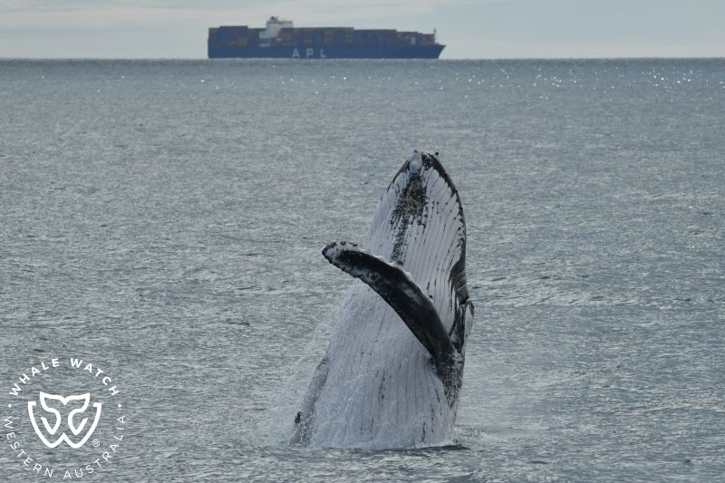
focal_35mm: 220
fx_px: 4429
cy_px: 242
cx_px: 362
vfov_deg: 6.2
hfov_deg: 9.4
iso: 560
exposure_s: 1/8000
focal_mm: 220
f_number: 5.6
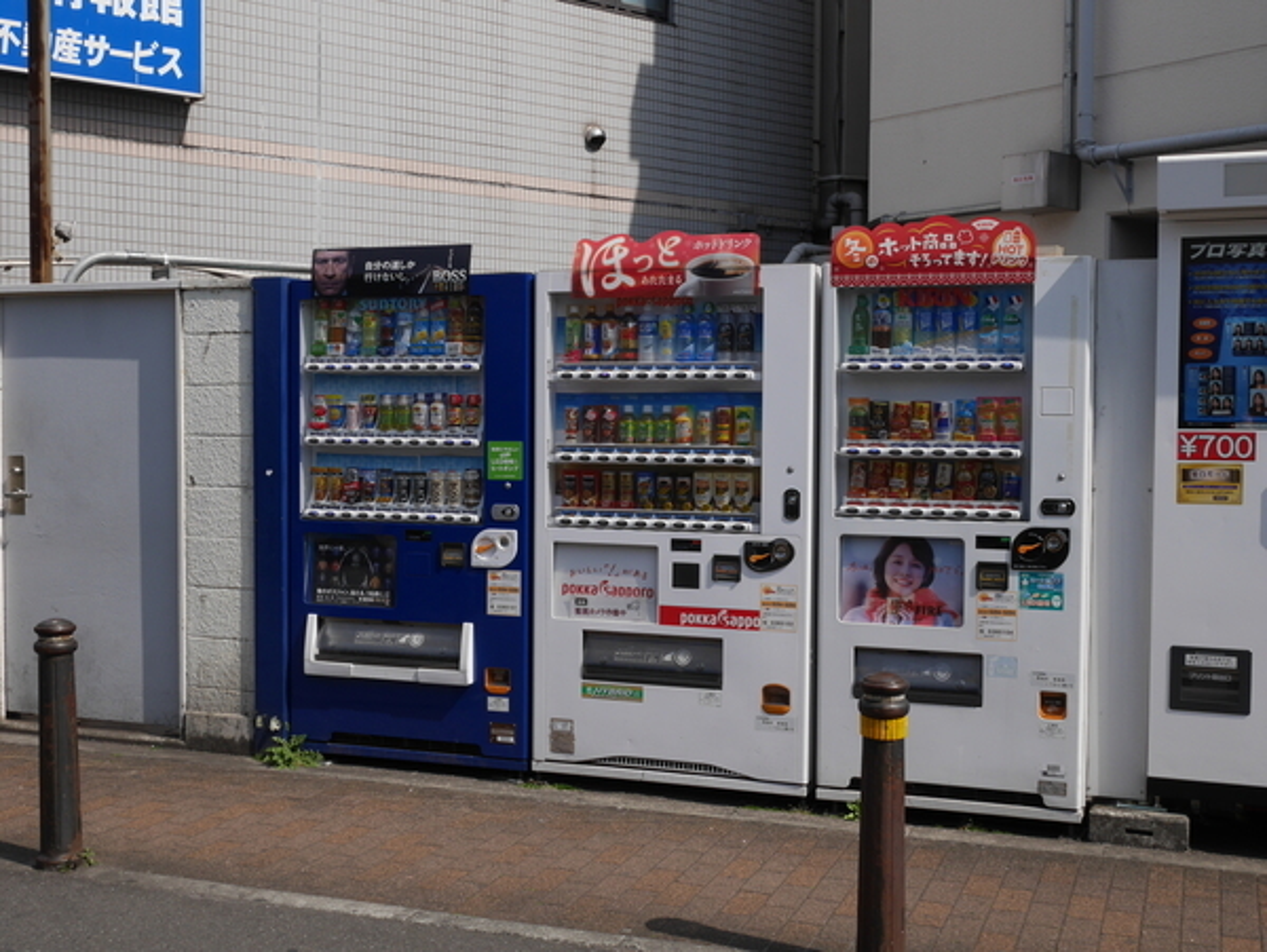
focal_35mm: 44
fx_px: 1612
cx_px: 634
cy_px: 476
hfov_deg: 42.9
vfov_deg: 32.9
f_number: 9
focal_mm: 22
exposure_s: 1/400
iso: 200
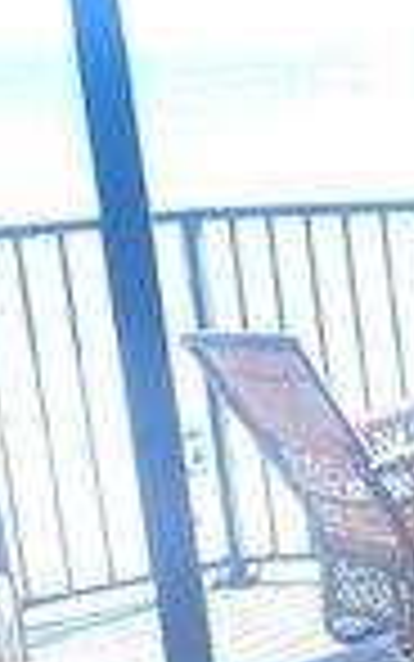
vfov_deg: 17.3
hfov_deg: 8.5
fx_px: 2164
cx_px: 1359
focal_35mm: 120
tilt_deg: -11.6
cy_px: 459
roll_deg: +1.0
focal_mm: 4.25
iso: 40
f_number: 1.8
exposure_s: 1/120
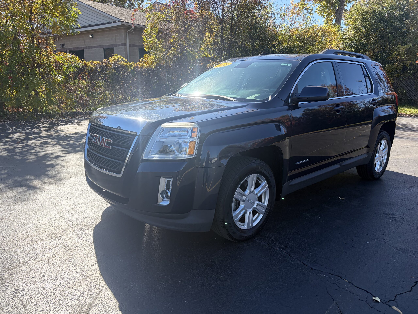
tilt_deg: -16.6
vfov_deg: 53.1
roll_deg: -2.1
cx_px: 209
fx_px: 314
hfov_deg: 67.3
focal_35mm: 26
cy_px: 157
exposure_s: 1/1587
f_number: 1.6
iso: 64
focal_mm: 5.96
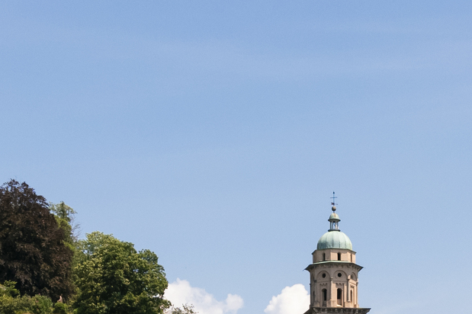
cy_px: 524
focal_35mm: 91
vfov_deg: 13.7
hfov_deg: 22.3
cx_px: 319
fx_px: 1192
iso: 200
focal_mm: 8.38
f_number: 2.8
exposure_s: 1/160
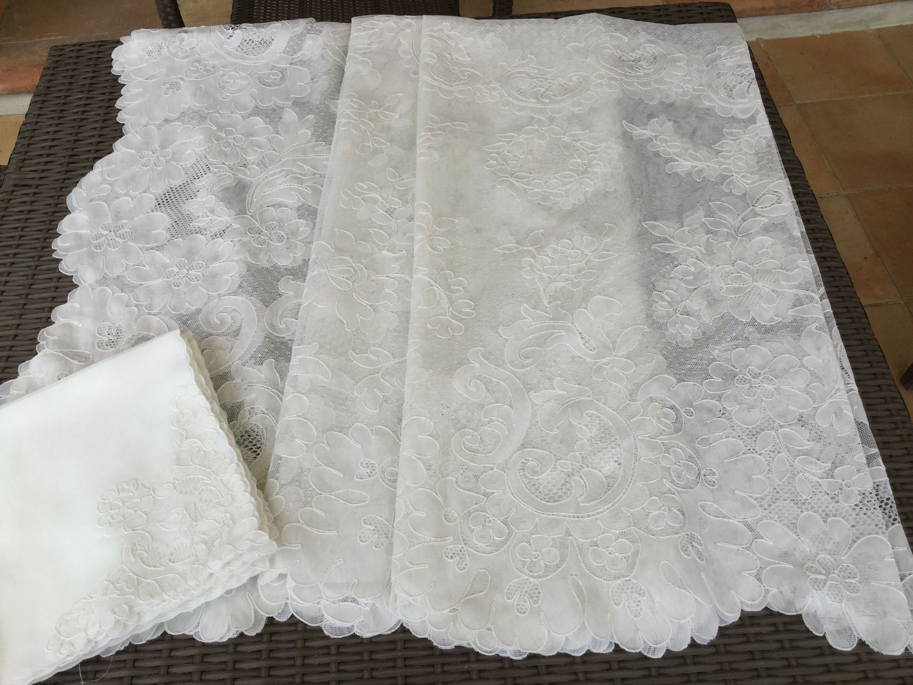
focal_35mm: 31
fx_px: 818
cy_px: 342
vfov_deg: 45.4
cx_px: 456
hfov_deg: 58.4
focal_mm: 3.3
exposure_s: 1/959
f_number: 2.4
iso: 25
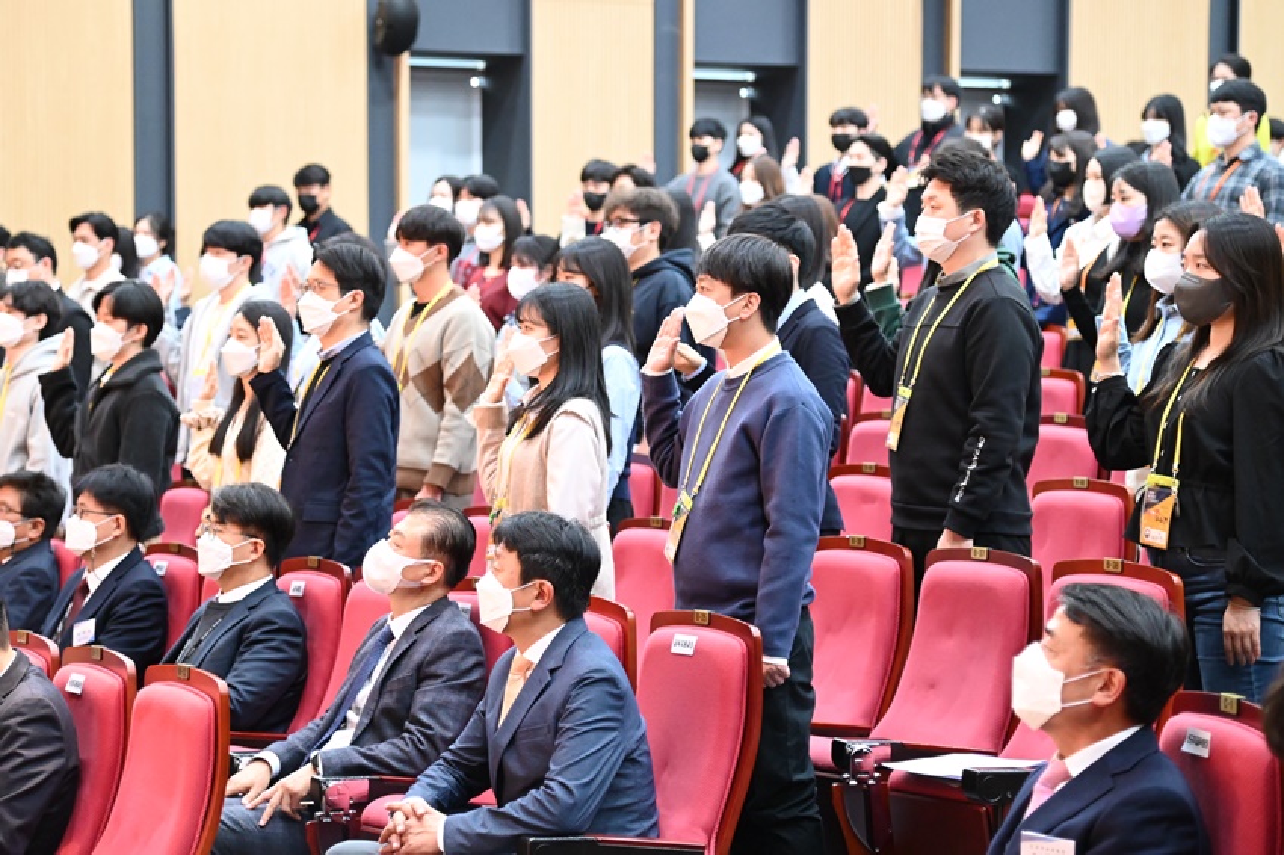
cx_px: 642
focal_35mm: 86
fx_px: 3066
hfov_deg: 23.7
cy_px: 428
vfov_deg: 15.9
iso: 9000
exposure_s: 1/100
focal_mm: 86
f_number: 4
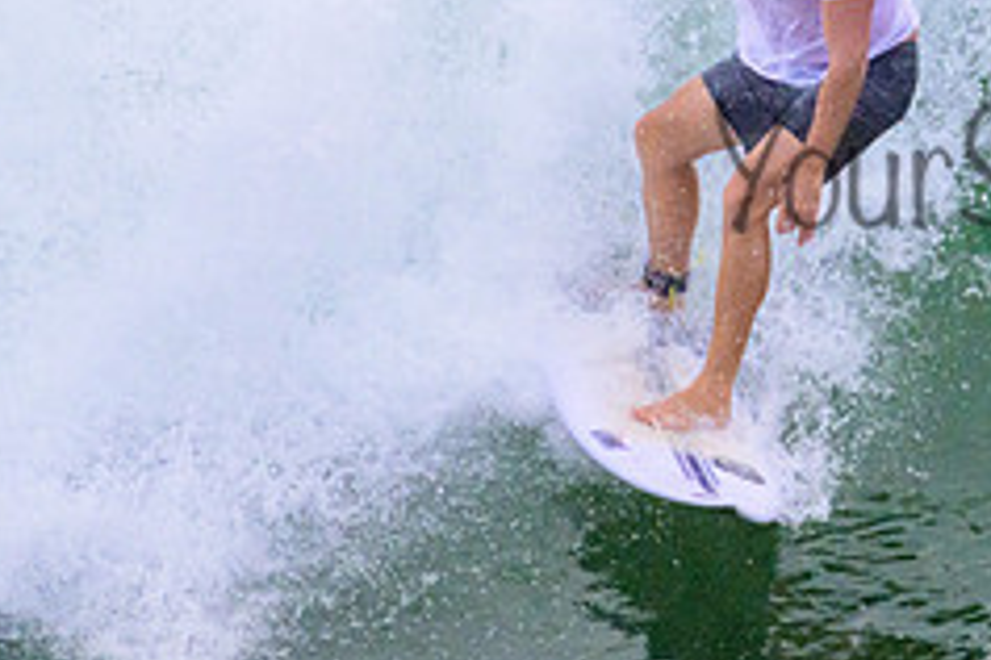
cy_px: -8
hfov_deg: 0.8
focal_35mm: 2474
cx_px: 825
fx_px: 68098
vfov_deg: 0.6
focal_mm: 800
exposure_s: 1/2000
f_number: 11
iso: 1100
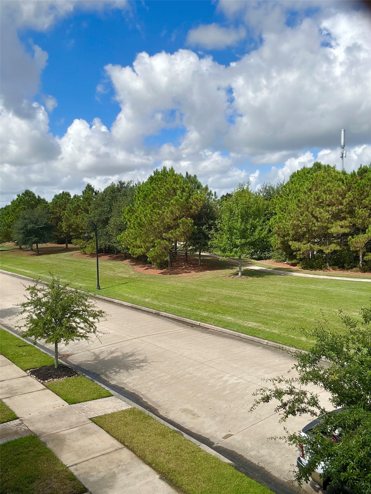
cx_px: 186
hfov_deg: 46.8
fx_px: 429
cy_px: 247
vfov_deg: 60.0
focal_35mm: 30
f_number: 1.9
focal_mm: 2.69
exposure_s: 1/1739
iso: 25
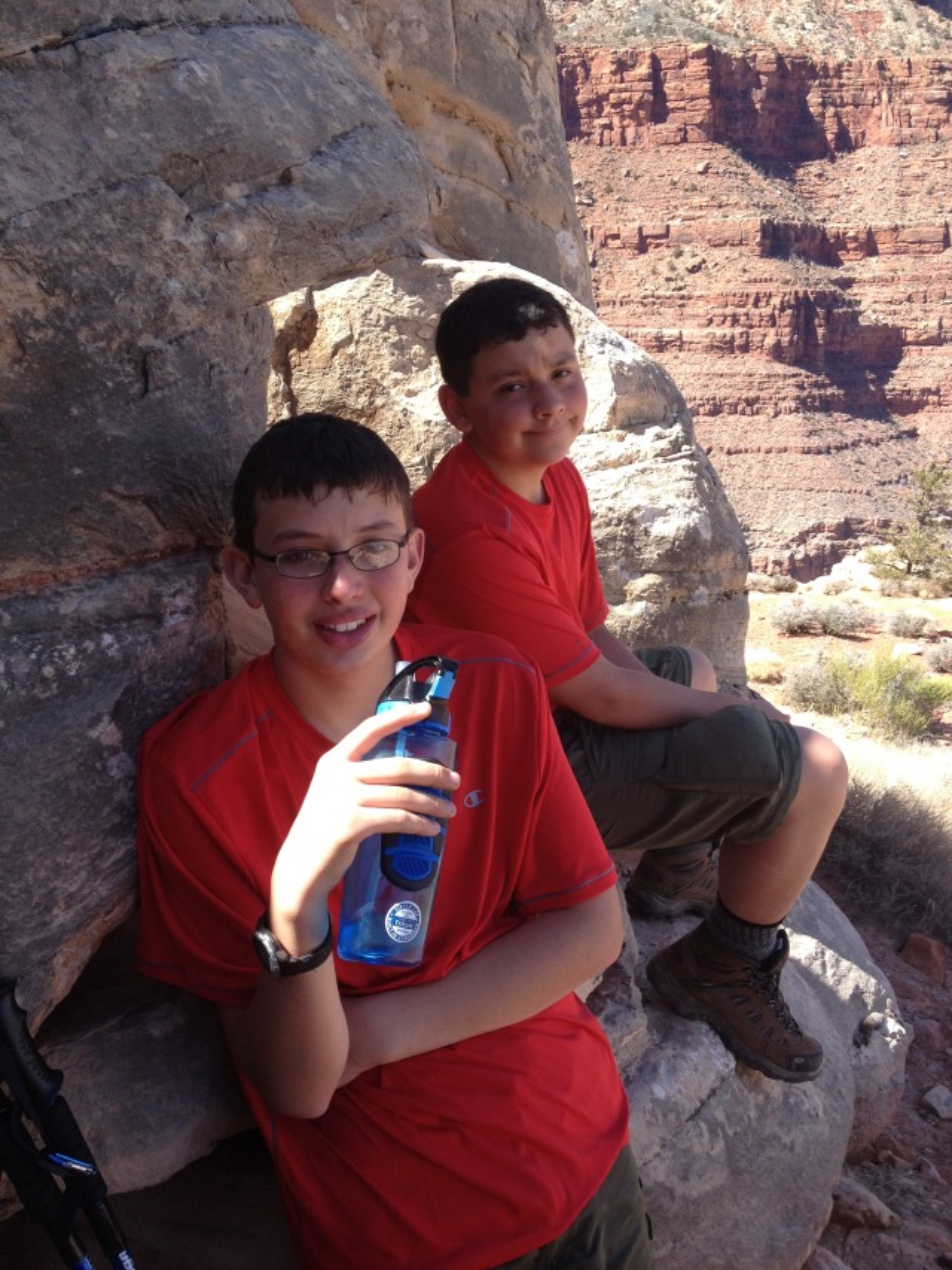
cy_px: 635
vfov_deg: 52.6
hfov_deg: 40.7
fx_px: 1283
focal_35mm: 35
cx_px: 476
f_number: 2.4
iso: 50
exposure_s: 1/488
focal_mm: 4.28
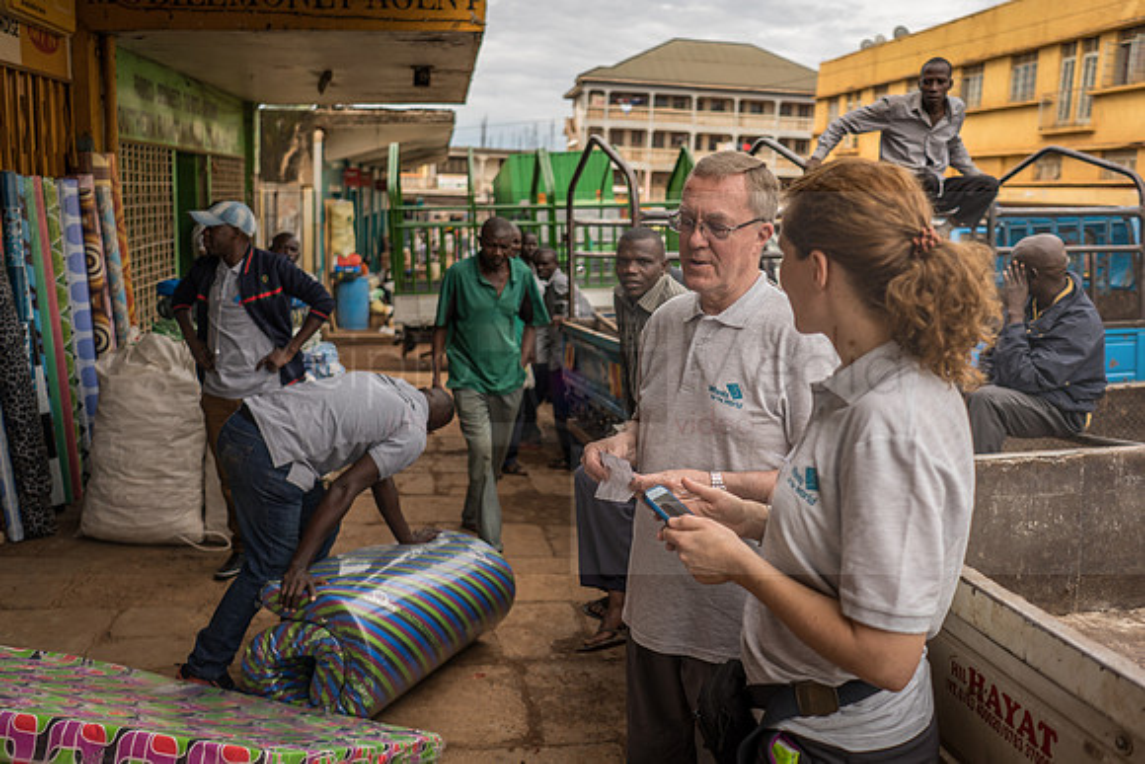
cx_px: 615
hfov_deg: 61.7
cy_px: 354
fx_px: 957
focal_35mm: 30
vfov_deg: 43.5
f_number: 2.5
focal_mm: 28
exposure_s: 1/800
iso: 100
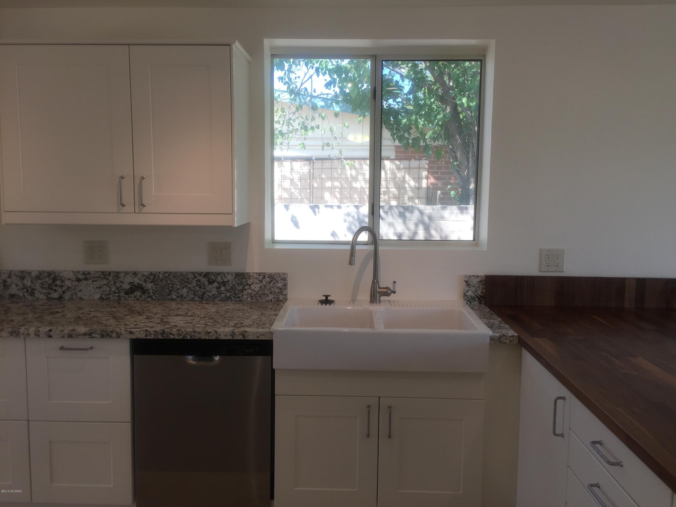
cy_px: 254
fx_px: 566
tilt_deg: -5.1
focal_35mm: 29
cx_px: 338
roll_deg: -1.9
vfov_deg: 48.2
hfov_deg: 61.7
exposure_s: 1/158
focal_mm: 4.15
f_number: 2.2
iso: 32
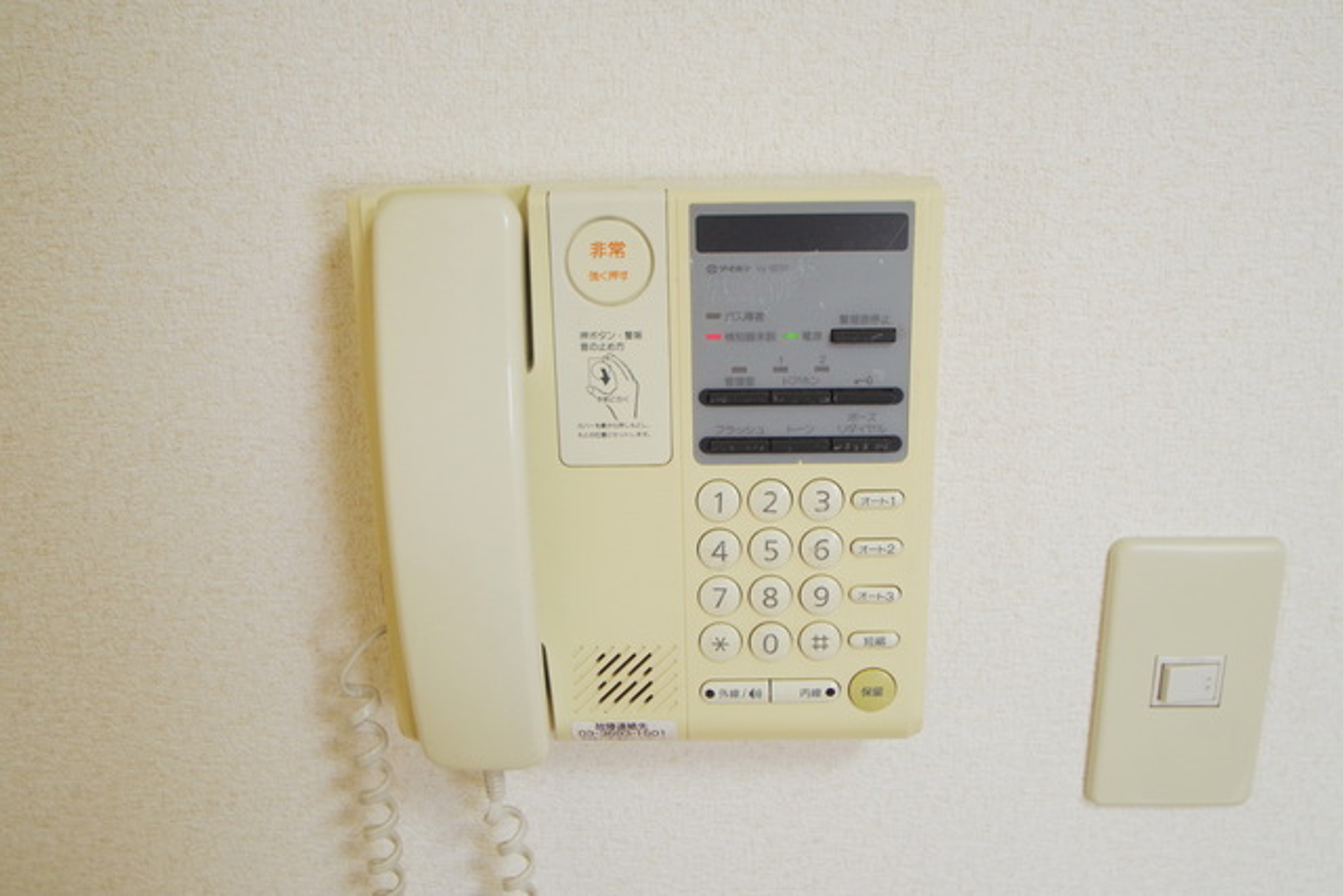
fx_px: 1343
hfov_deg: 53.1
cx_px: 672
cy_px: 448
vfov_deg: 36.9
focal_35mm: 36
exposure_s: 1/50
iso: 400
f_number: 4.5
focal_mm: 24
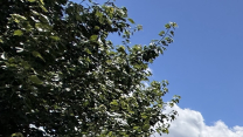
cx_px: 374
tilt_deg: -0.1
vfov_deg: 19.8
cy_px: 227
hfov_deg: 27.3
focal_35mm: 49
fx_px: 316
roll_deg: -0.1
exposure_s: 1/2976
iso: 50
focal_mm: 2.22
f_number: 2.2
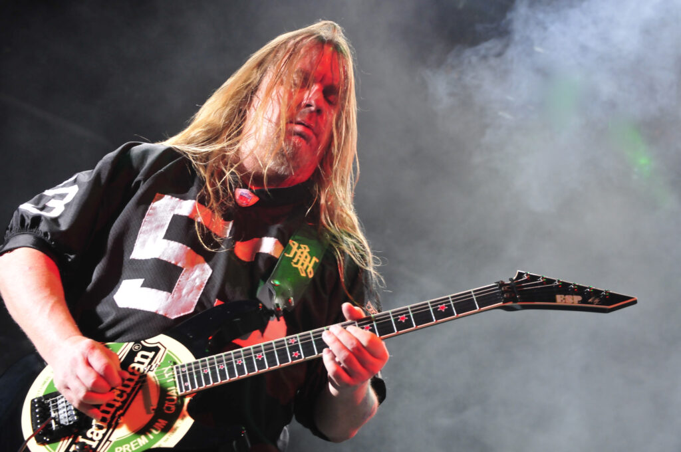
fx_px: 1559
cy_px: 226
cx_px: 340
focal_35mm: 82
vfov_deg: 16.5
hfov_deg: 24.6
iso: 1000
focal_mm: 55
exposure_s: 1/100
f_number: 5.6
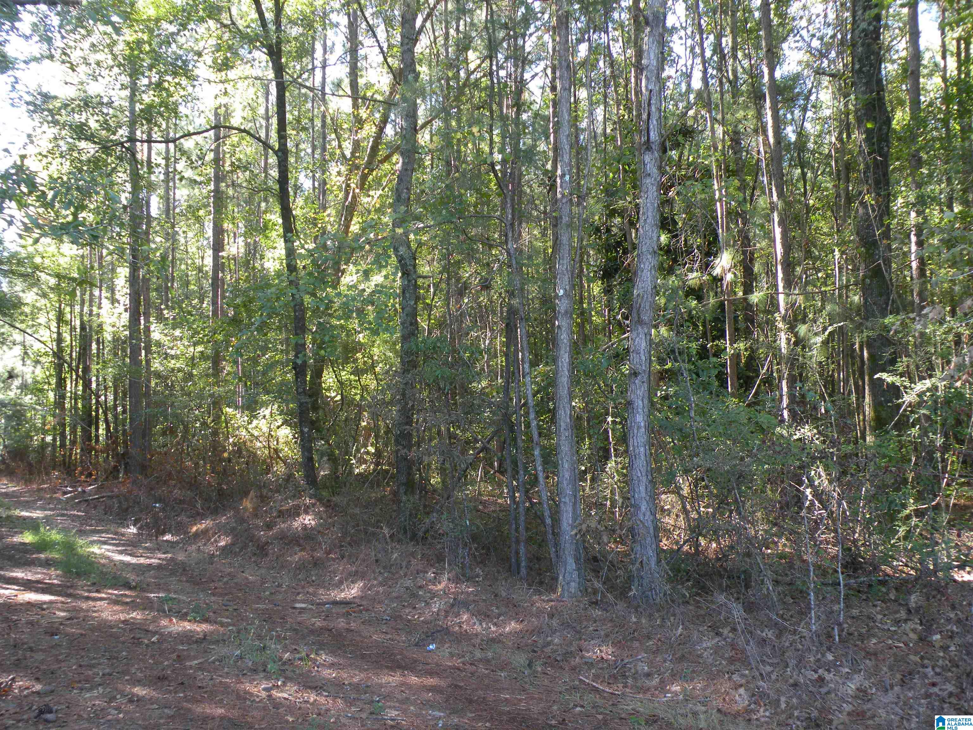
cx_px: 486
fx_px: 928
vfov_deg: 42.9
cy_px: 365
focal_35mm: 33
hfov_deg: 55.4
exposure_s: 1/59.8
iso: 156
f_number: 3.2
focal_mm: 5.8
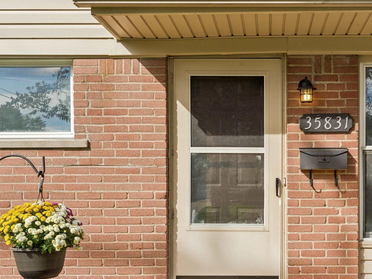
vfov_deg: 32.0
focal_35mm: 45
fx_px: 484
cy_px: 180
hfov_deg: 41.4
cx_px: 257
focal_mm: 30
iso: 200
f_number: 11
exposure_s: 1/80
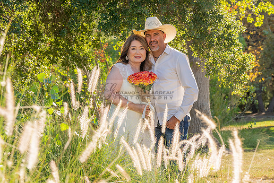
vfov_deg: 10.1
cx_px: 133
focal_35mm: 136
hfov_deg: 15.0
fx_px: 1038
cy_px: 115
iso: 200
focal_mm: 91
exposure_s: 1/200
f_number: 7.1
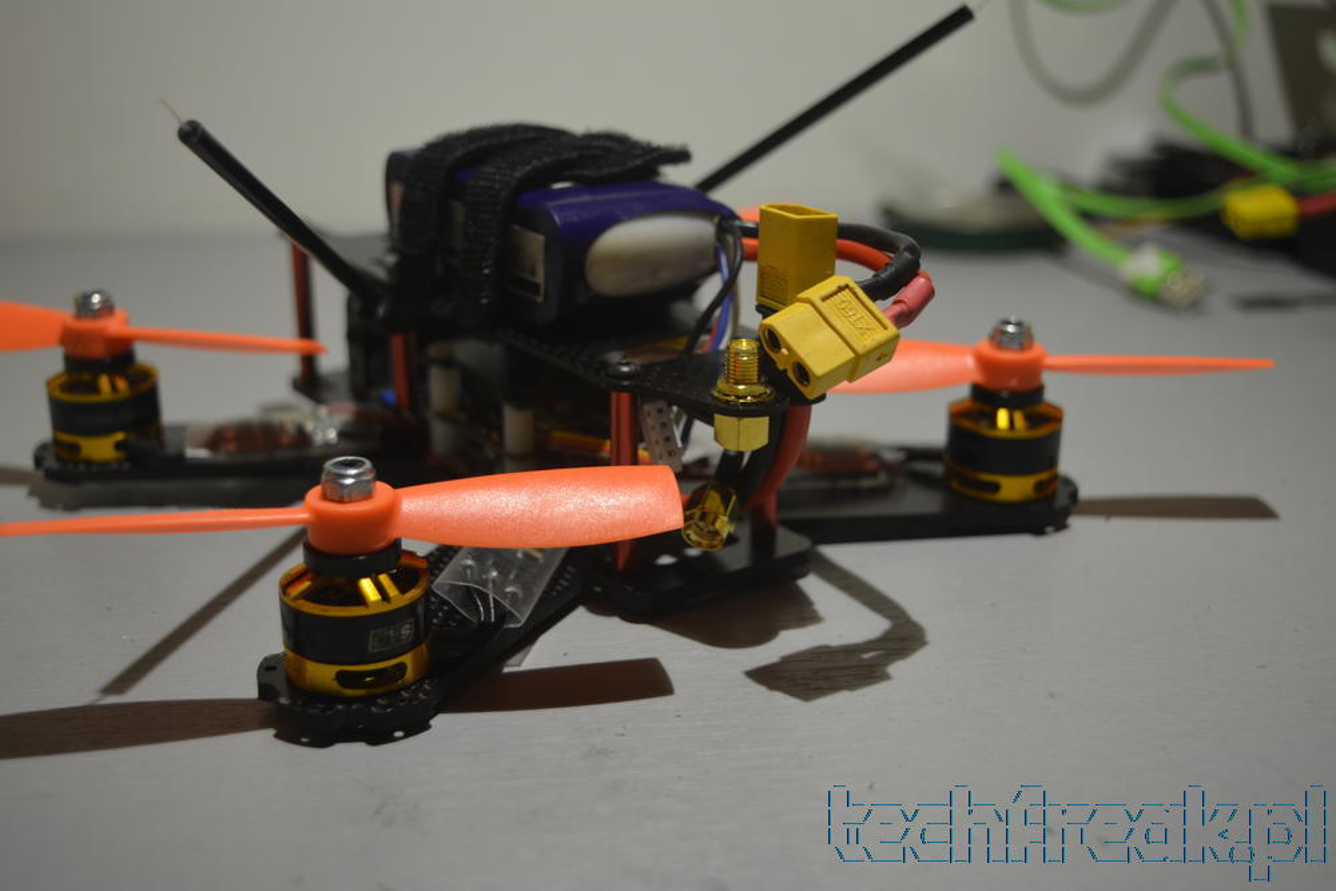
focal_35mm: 46
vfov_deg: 29.0
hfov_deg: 42.3
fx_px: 1726
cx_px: 668
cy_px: 446
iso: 400
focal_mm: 31
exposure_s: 1/60
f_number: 4.2
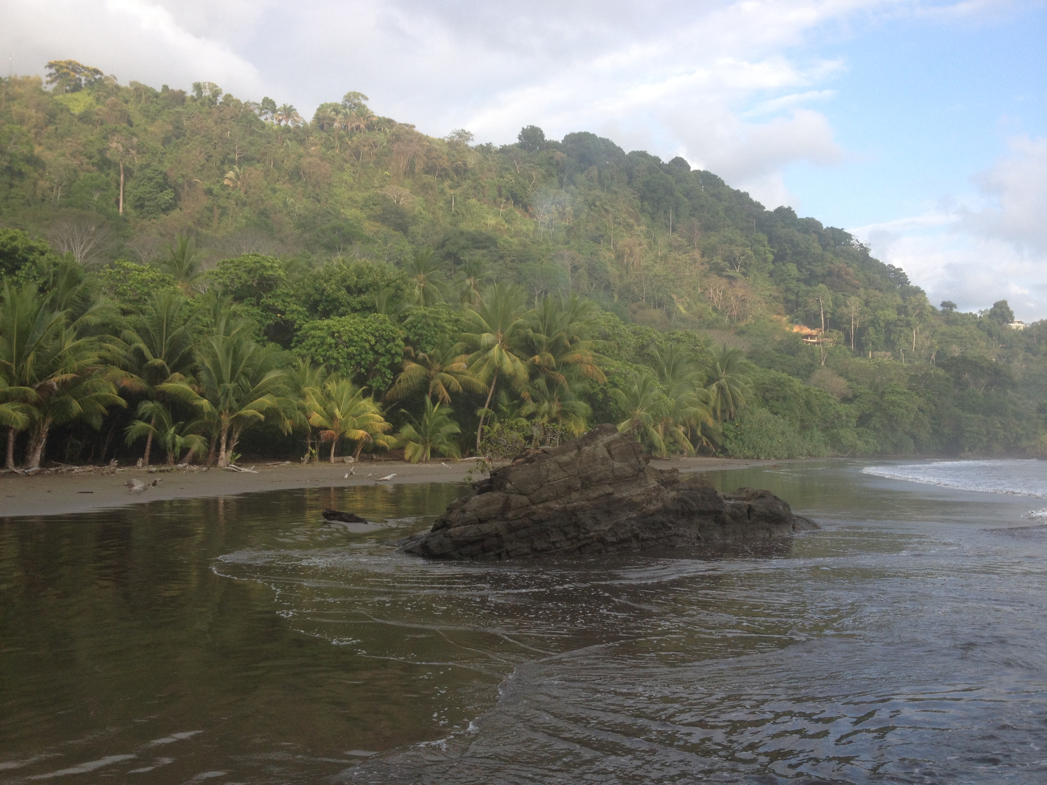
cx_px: 524
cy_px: 392
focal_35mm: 35
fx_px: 1059
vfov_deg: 40.7
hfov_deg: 52.6
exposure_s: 1/593
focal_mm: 4.28
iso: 50
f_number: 2.4
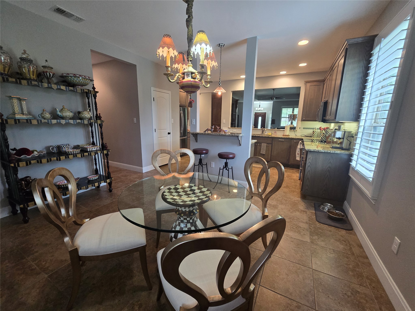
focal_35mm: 13
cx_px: 208
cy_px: 156
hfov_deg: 106.2
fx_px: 156
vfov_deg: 89.9
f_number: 2.2
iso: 320
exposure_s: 1/60
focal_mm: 2.2
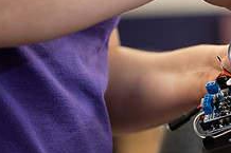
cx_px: 267
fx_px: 1468
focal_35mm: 229
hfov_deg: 8.9
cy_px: 74
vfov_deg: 6.0
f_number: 2.8
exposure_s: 1/160
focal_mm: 86
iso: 1000
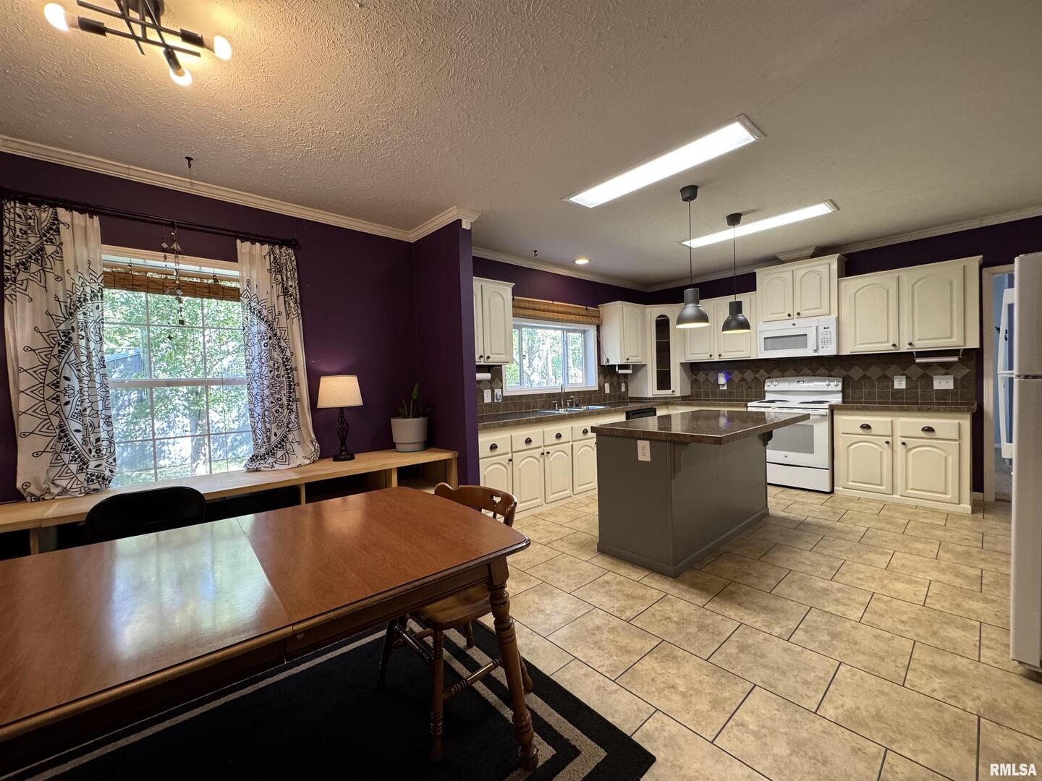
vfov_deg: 85.7
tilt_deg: -2.5
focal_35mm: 14
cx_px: 521
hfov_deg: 102.1
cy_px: 390
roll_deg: +1.7
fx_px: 421
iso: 250
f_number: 2.2
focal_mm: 2.22
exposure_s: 1/60
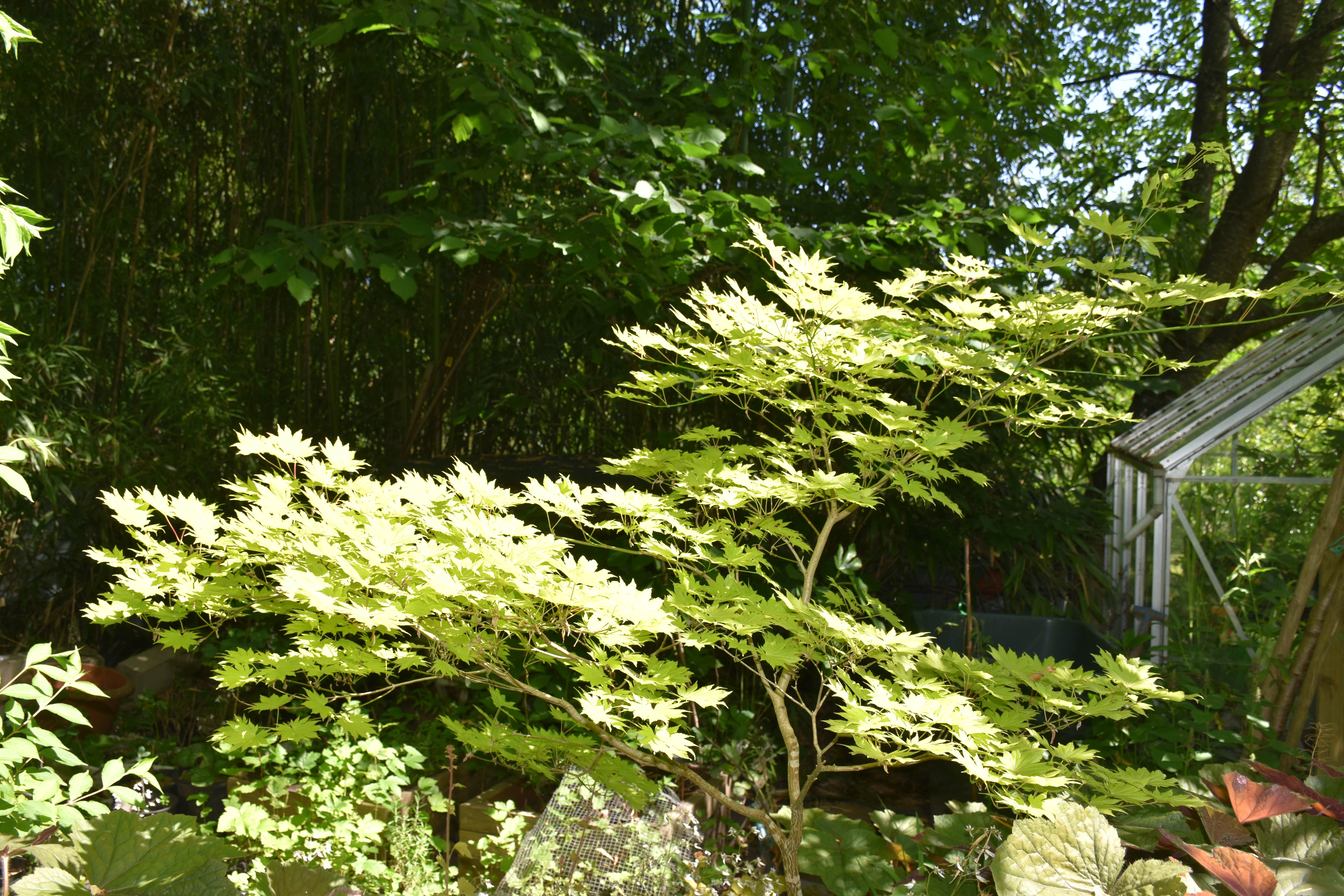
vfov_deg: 43.6
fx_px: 1120
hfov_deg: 61.9
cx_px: 672
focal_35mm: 30
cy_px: 448
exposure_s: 1/160
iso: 100
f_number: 6.3
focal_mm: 20
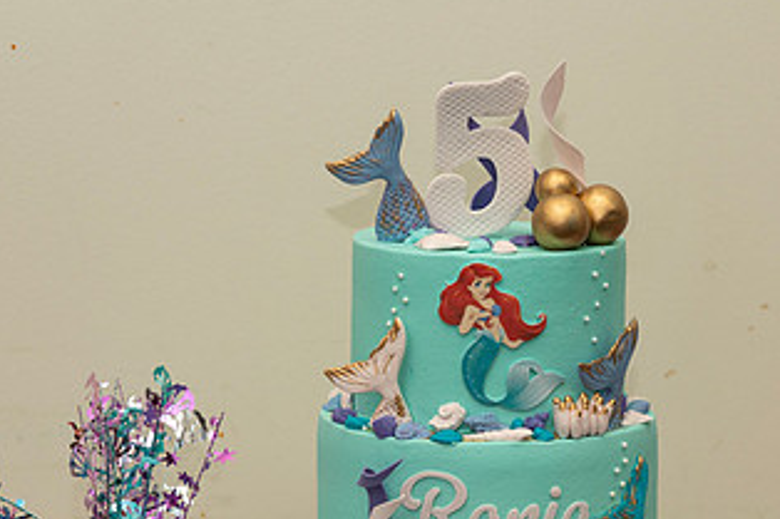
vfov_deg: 9.4
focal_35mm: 146
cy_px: 404
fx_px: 3162
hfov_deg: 14.1
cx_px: 474
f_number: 4
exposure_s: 1/160
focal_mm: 79
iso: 200
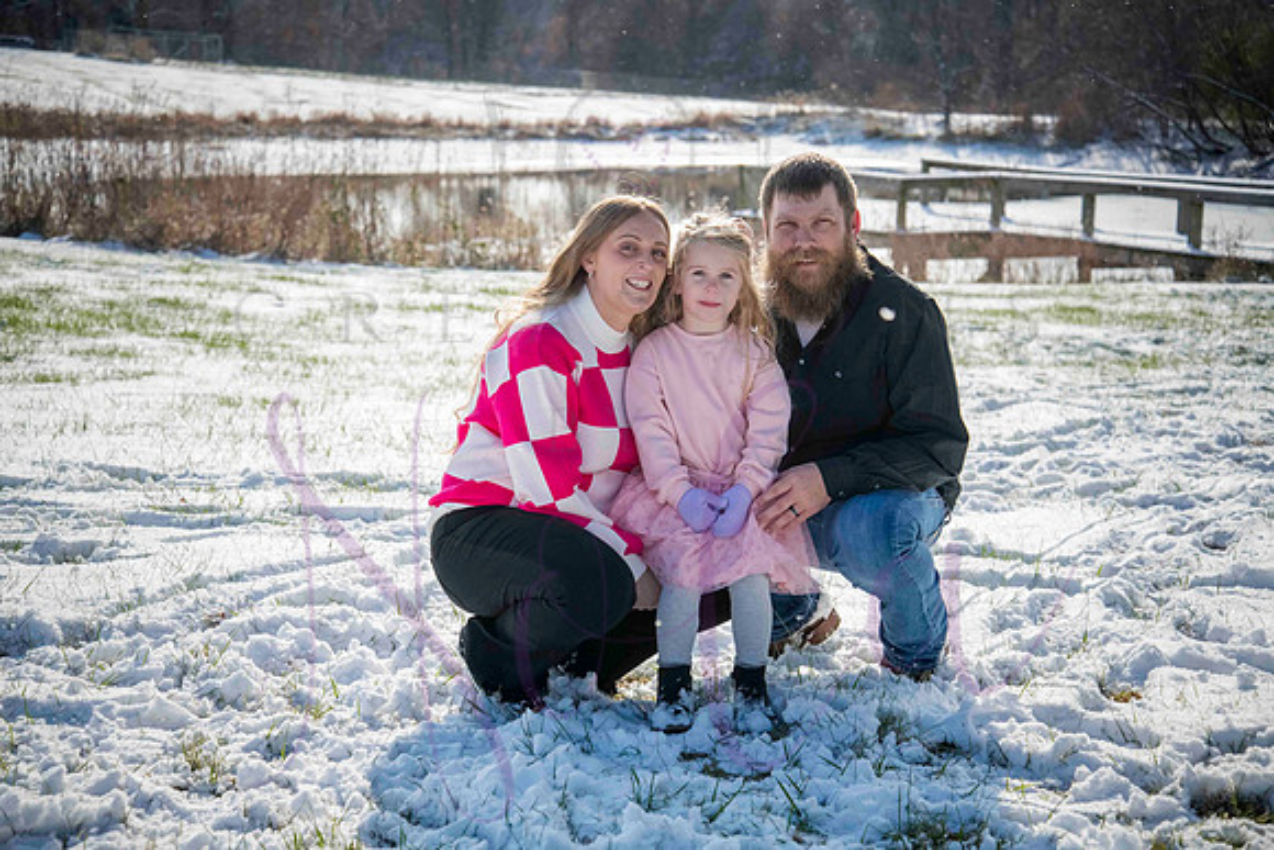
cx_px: 637
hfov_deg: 30.5
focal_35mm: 66
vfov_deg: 20.6
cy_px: 425
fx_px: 2336
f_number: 6.3
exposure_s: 1/2500
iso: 800
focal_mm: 66
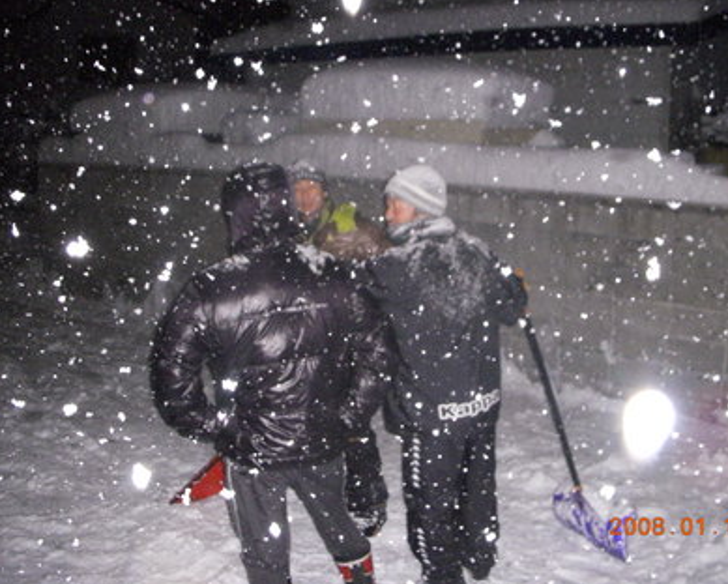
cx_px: 389
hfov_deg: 45.7
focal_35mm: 40
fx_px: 863
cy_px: 293
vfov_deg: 37.4
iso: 800
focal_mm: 6.3
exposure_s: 1/250
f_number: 3.3
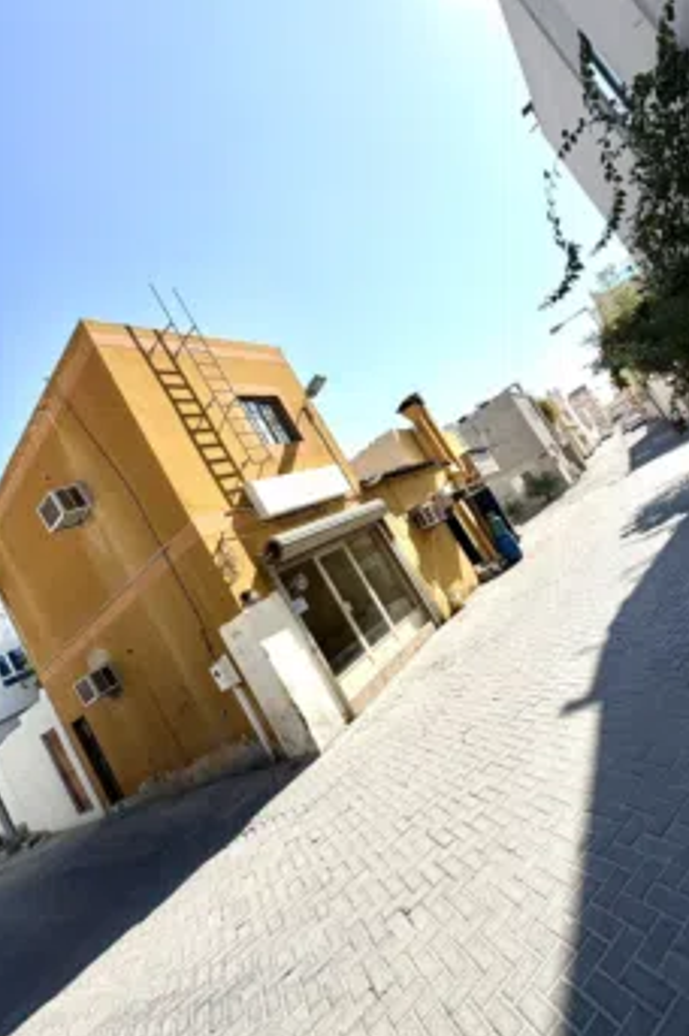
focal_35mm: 17
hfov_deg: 70.1
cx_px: 384
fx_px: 489
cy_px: 504
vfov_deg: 93.3
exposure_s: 1/3717
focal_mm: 2.22
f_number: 2.2
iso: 50
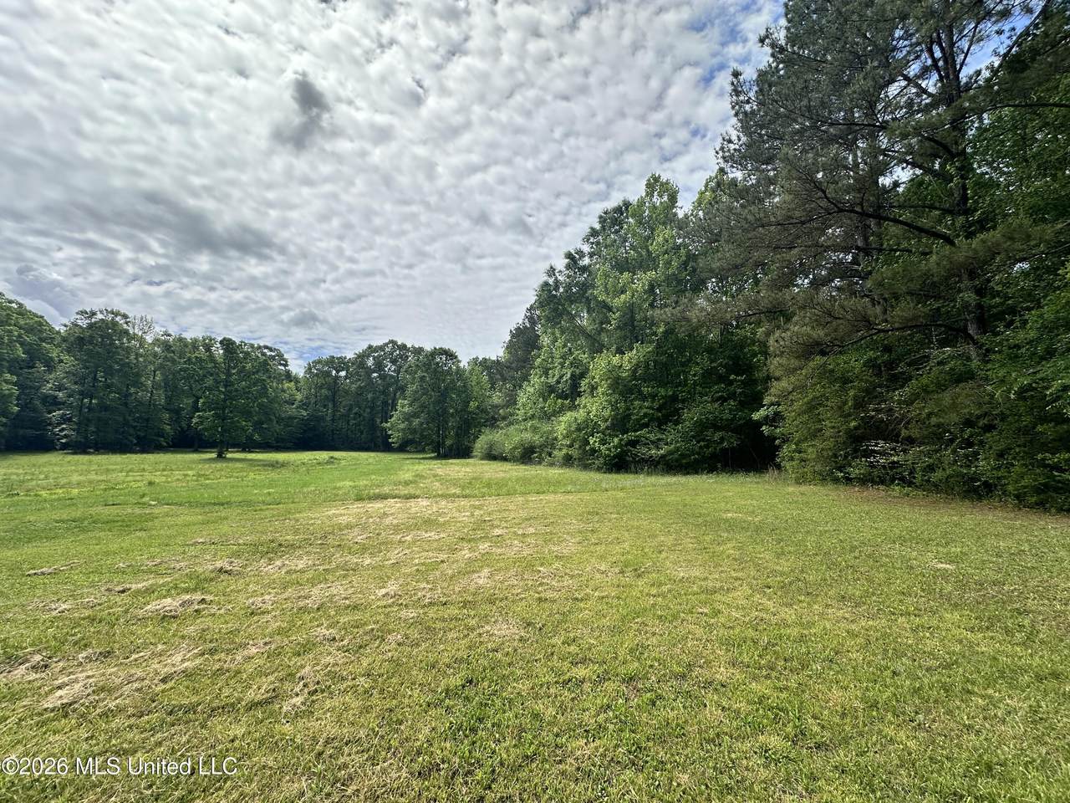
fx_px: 433
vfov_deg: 85.7
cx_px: 535
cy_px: 402
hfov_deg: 102.1
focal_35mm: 14
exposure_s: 1/2132
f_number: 2.2
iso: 50
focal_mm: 2.22
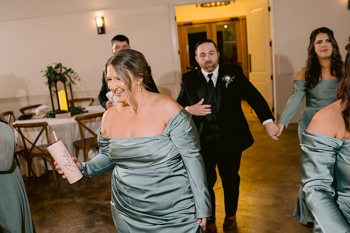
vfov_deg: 37.9
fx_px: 340
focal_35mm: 35
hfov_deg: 54.4
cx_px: 175
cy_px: 116
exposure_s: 1/125
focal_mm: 35
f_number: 3.2
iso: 1600
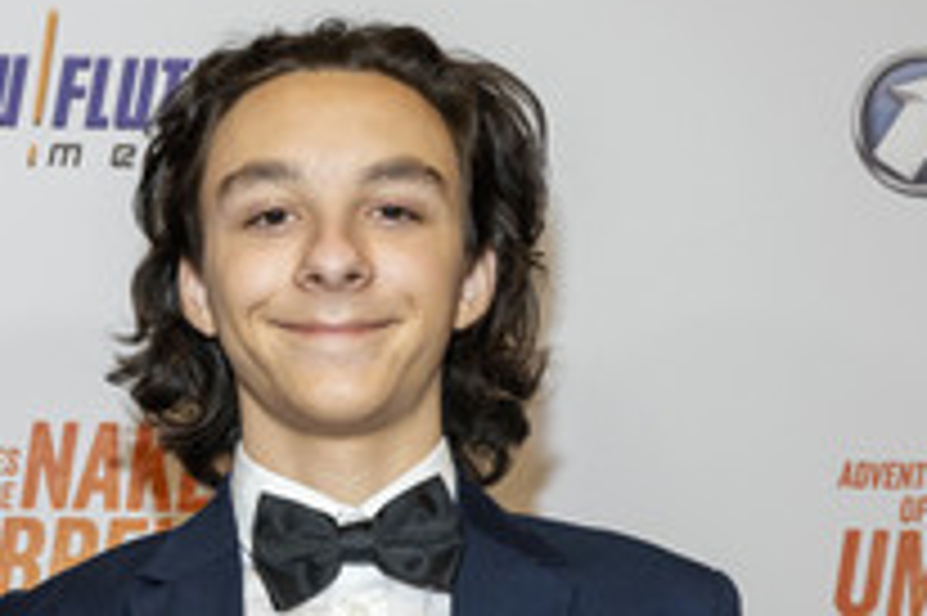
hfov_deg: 21.0
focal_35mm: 94
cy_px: 607
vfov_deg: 14.3
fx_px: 2419
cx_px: -2
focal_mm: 43
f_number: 5.6
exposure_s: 1/200
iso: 800
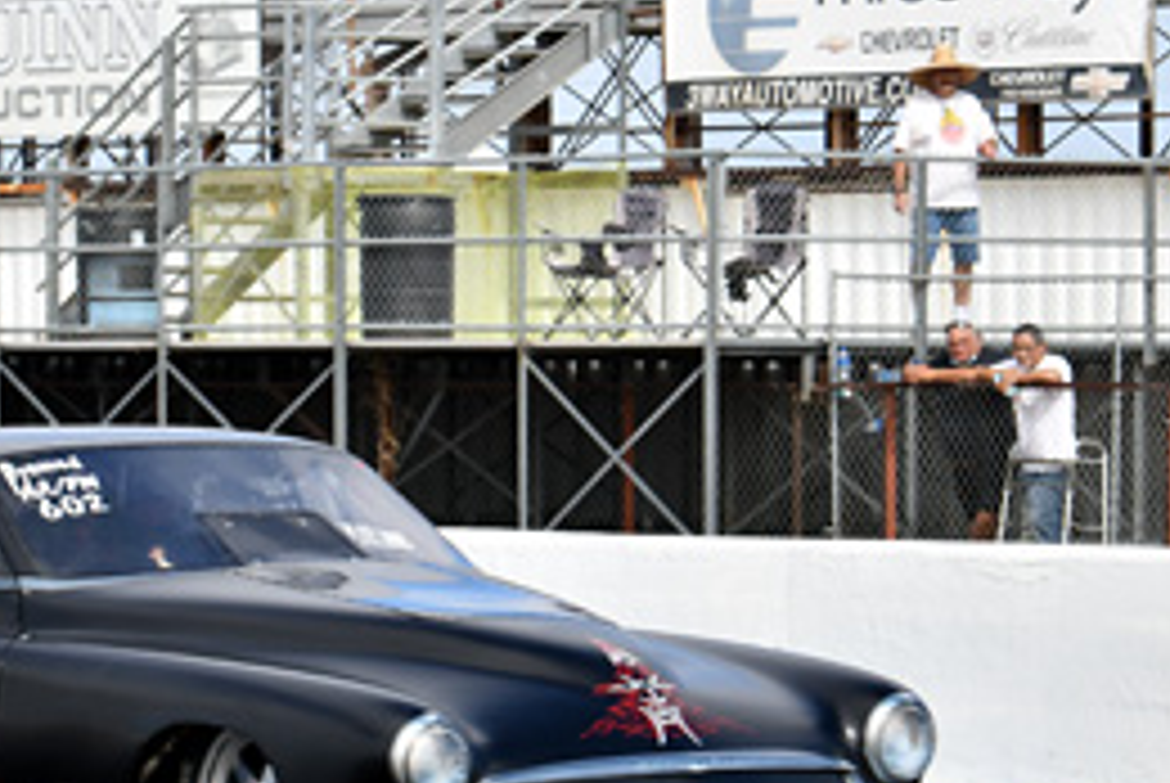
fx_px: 8914
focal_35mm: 274
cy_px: 450
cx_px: 158
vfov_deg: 5.0
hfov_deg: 7.5
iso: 200
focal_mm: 95
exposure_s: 1/1000
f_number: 5.6
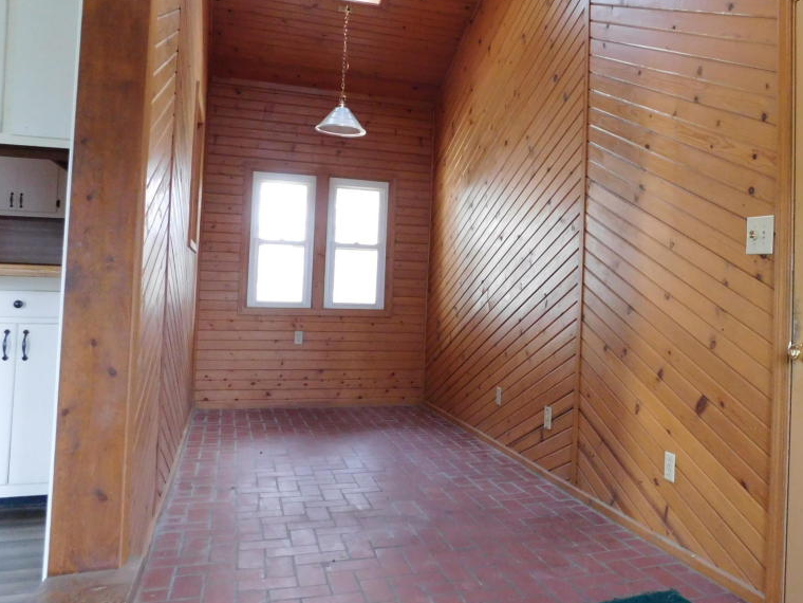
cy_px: 263
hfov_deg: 57.3
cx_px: 521
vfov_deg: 45.3
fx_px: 719
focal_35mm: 31
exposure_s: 1/30
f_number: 3
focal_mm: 4
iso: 450
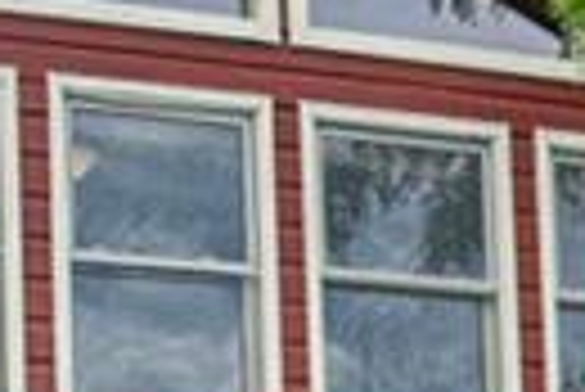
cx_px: 86
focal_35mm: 189
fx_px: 3075
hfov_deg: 10.8
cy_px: 1061
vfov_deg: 6.8
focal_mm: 24
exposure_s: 1/200
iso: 400
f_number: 7.1
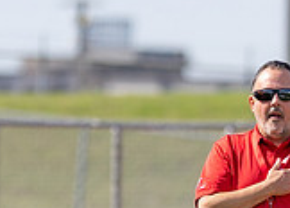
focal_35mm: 999
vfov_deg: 1.4
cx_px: 295
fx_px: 8235
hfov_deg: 2.0
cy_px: 365
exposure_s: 1/4000
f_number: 1.8
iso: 100
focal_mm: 135
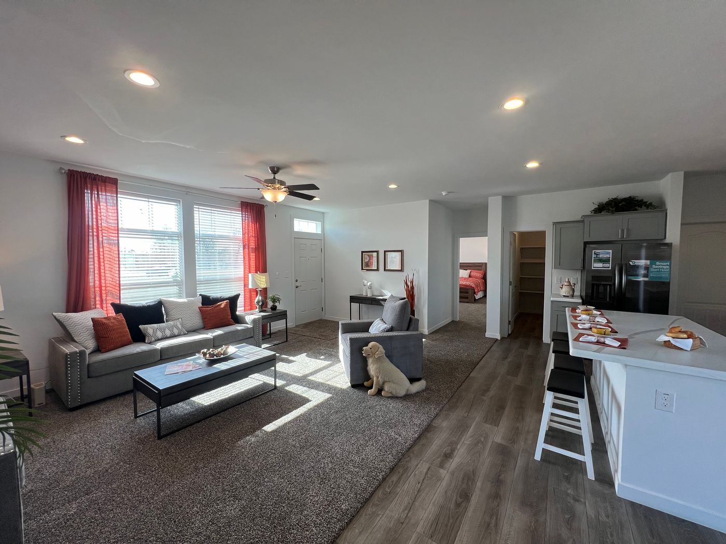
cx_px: 363
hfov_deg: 106.2
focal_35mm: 13
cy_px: 272
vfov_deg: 89.9
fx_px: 273
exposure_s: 1/120
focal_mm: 1.57
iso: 80
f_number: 1.8
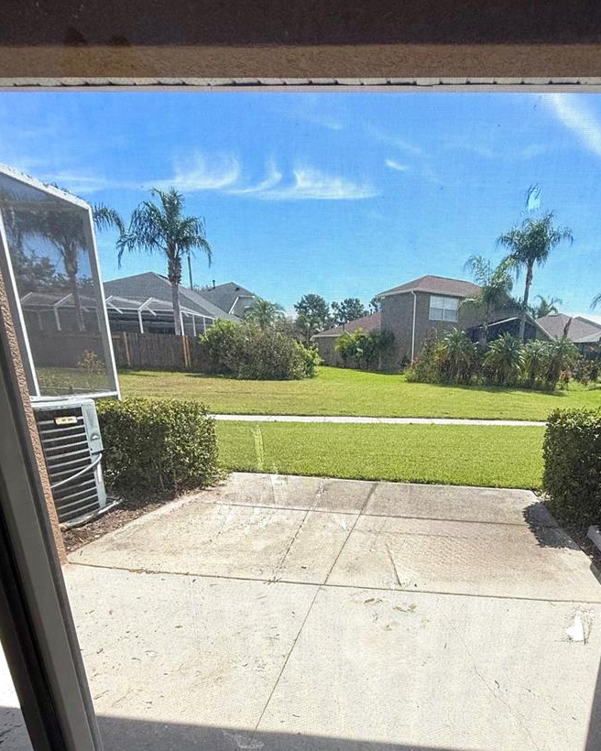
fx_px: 445
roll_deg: -3.3
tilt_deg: -19.4
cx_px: 393
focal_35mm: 20
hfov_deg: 66.5
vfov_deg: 77.2
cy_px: 515
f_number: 2.2
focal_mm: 2.22
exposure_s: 1/1848
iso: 50
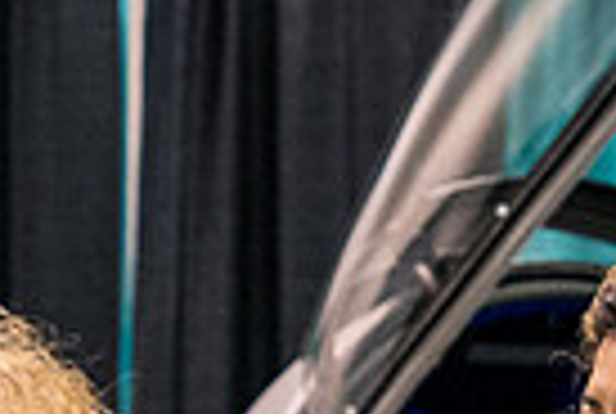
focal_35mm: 443
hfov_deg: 4.6
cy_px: 794
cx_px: 54
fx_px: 7597
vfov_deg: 3.1
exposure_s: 1/160
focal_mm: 70
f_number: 3.5
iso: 3200
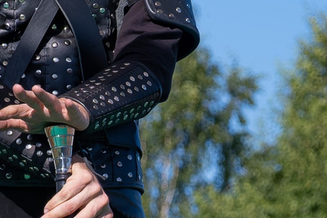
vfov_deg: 2.5
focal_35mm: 557
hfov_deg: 3.7
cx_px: 98
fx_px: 5061
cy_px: 55
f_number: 4
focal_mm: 55
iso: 160
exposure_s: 1/1250
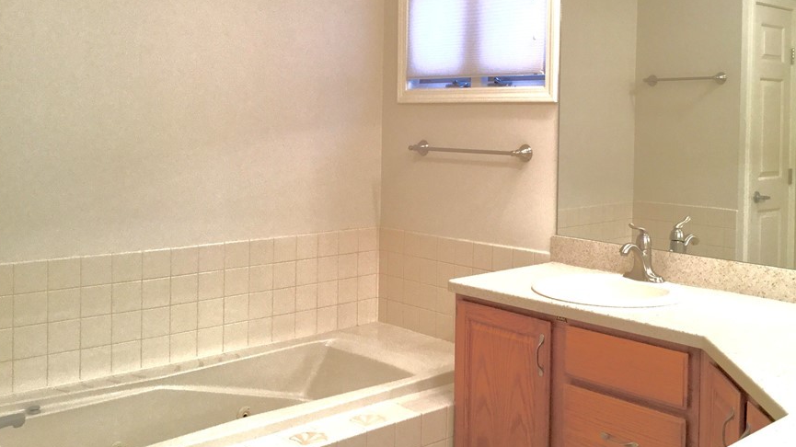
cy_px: 142
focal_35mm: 40
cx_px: 457
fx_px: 844
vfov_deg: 29.4
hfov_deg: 50.3
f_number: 2.4
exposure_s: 1/30
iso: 50
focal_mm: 3.3
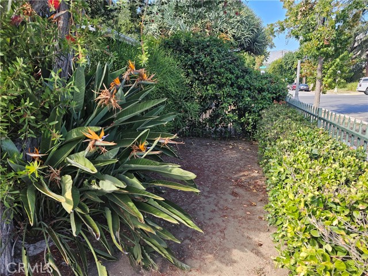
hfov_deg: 73.9
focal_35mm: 23
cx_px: 184
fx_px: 245
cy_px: 138
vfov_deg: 58.9
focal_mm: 6.3
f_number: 1.7
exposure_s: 1/180
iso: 40
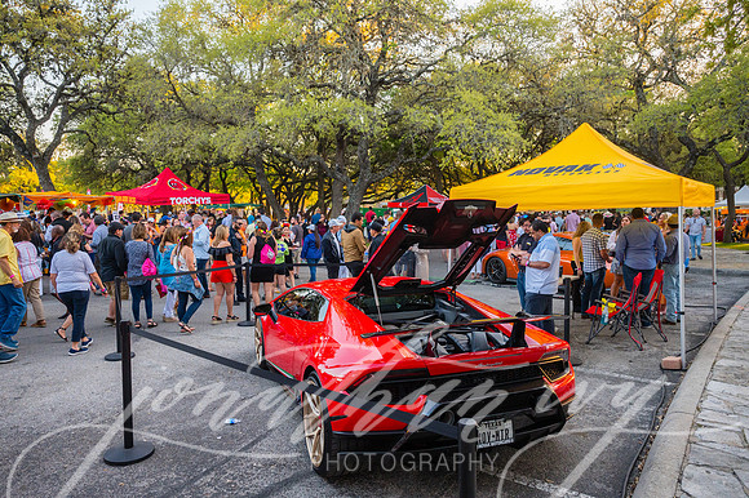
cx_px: 374
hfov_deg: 73.8
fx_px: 499
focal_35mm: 24
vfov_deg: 53.1
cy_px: 249
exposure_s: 1/1000
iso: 1600
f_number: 4
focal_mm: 24
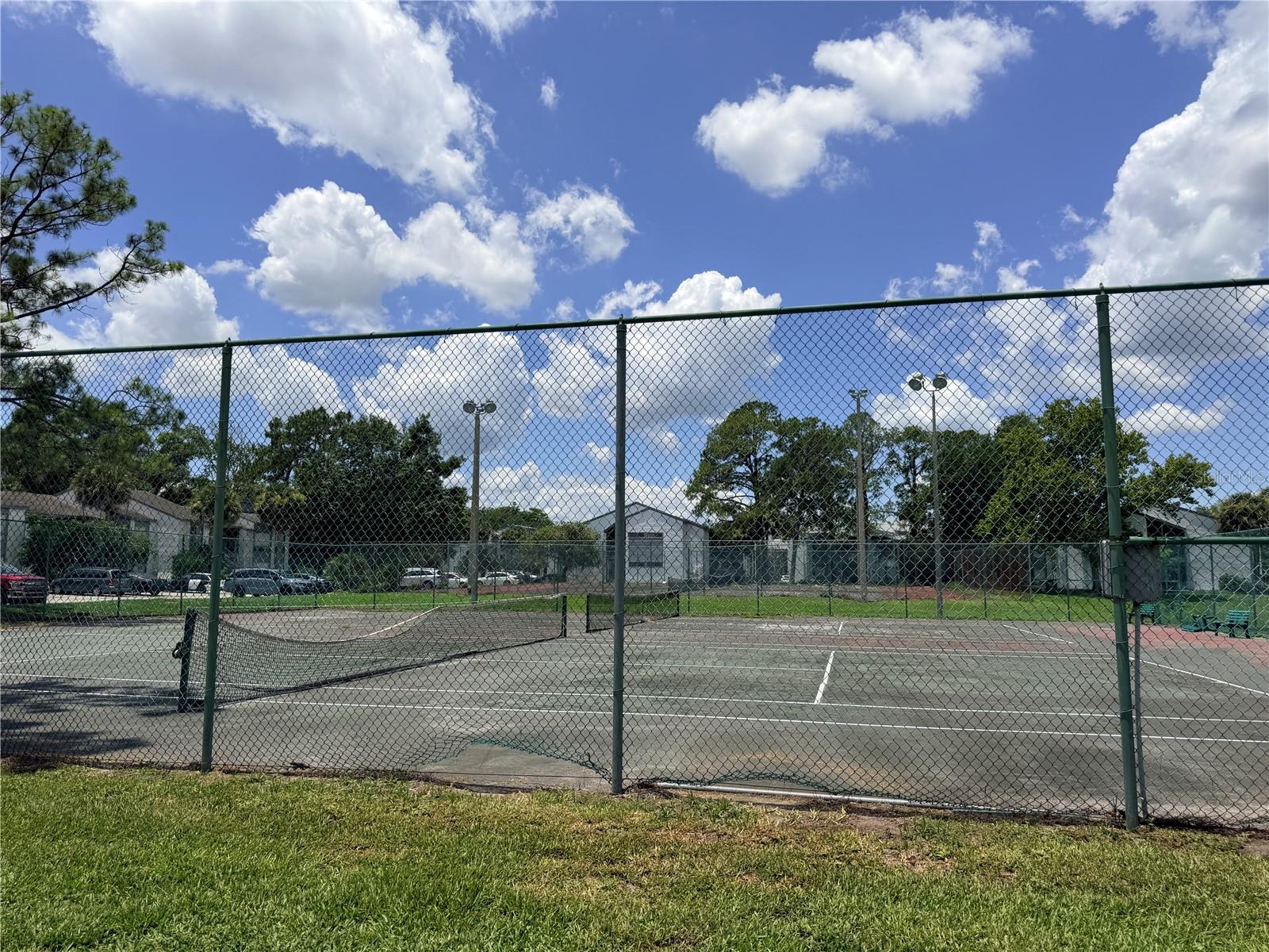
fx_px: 880
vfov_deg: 56.8
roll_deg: +0.0
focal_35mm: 24
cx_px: 634
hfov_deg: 71.6
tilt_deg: +6.3
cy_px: 476
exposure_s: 1/9091
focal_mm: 6.76
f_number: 1.78
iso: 80
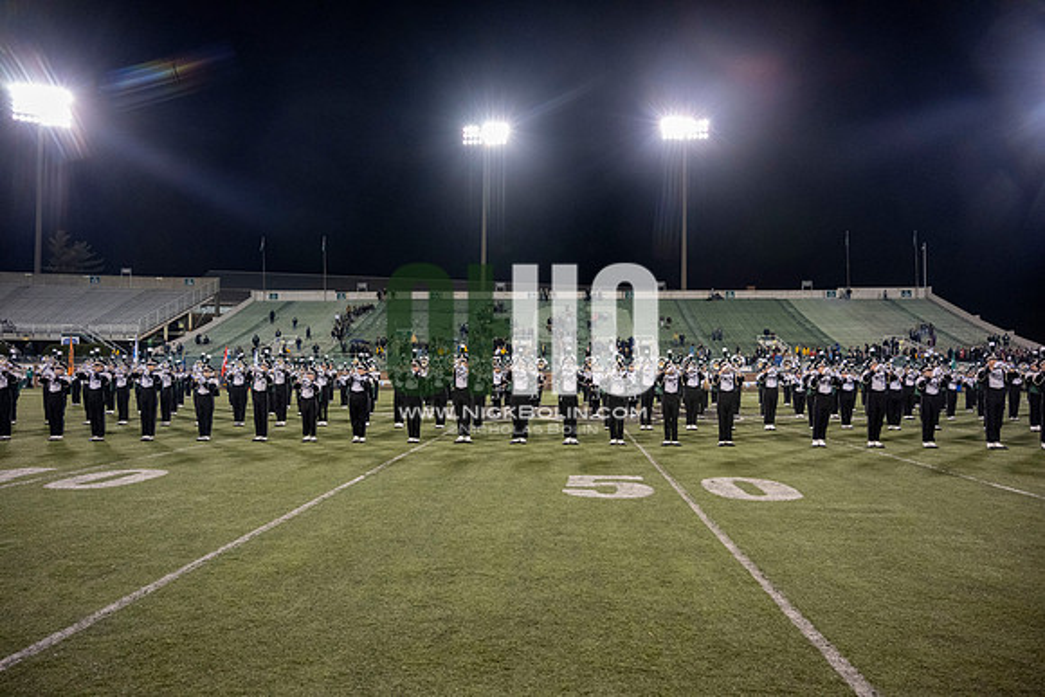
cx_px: 522
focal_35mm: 24
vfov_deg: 53.2
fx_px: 697
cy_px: 348
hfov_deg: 73.7
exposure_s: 1/500
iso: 2500
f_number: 4
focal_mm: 24
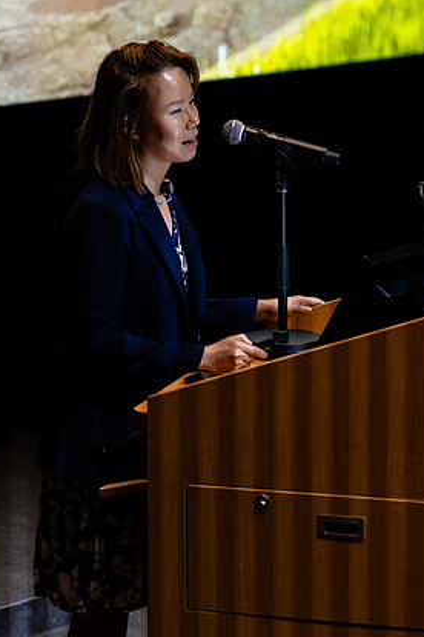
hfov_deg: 9.9
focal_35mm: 138
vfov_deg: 14.9
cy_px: 294
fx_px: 2438
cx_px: 210
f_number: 2.8
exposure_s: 1/200
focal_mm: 85
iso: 4000
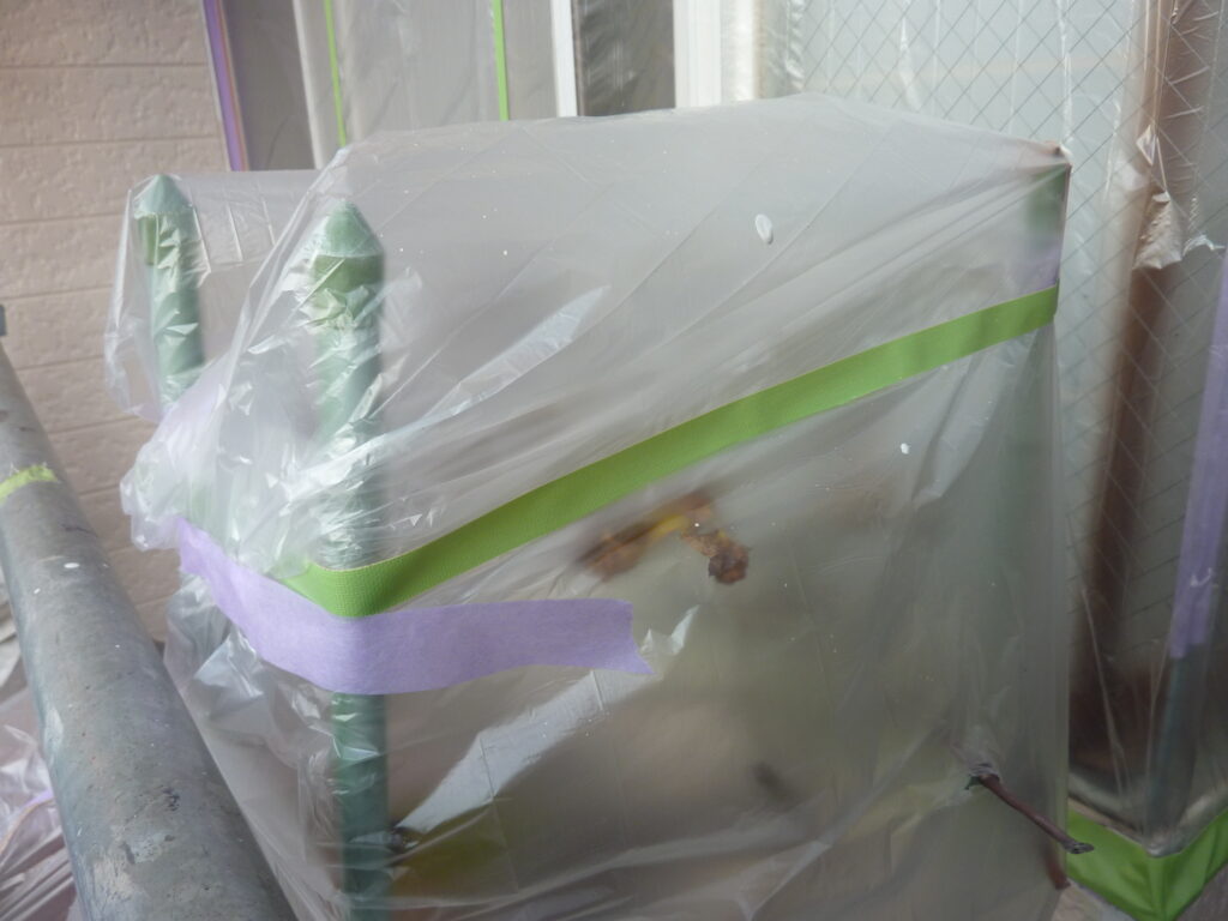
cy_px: 460
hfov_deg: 69.4
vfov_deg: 54.9
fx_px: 887
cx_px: 614
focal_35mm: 25
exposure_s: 1/50
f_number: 3.3
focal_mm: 4.1
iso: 80
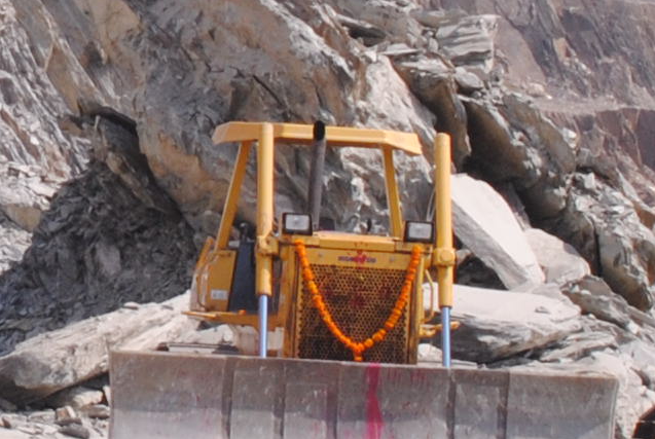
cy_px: -19
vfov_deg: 5.8
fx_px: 4319
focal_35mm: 237
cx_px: -198
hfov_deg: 8.5
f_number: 16
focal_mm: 26
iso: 200
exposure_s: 1/125
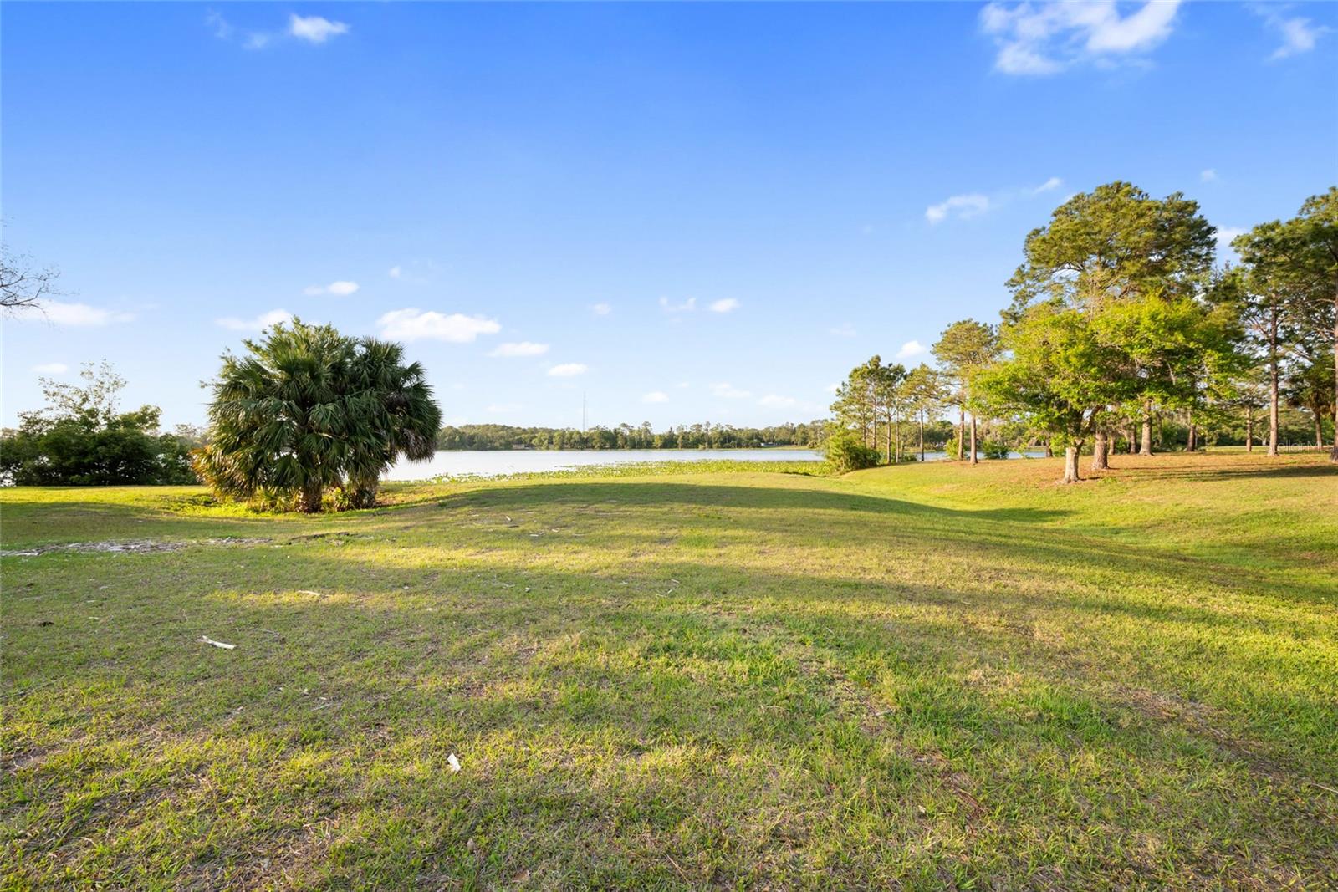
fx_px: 520
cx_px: 669
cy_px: 446
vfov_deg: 81.2
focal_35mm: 14
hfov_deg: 104.2
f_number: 9
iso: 250
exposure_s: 1/40
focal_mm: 14
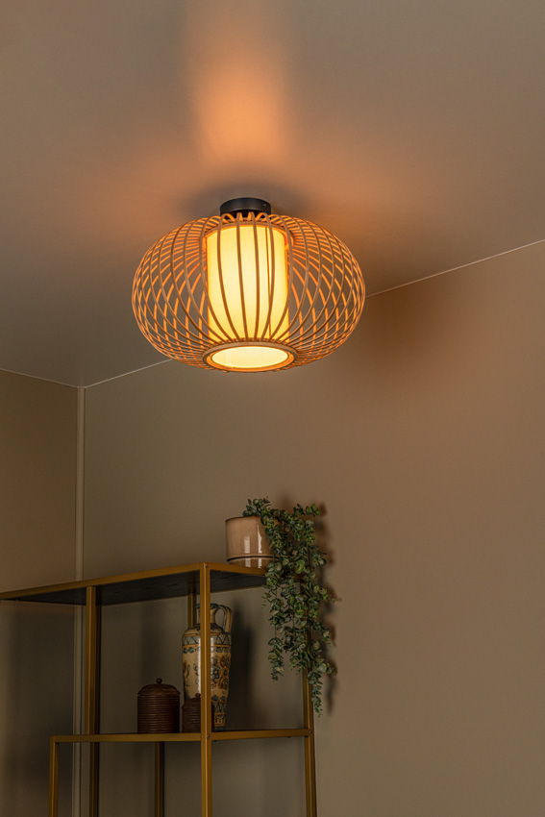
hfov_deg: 27.0
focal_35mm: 50
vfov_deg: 39.6
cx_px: 272
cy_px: 408
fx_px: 1135
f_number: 18
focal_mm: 50
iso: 400
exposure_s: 1/8
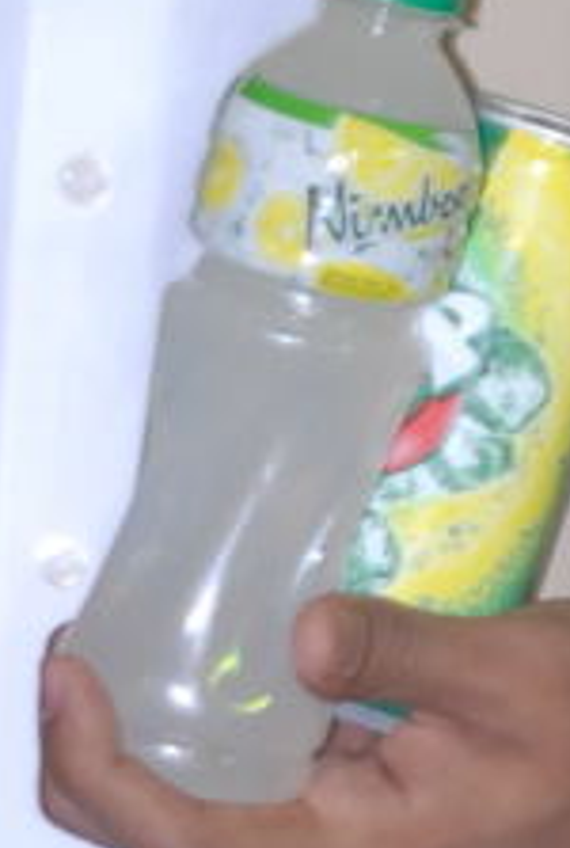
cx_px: 27
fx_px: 24088
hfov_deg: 1.4
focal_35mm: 1021
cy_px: -145
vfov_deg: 2.0
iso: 400
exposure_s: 1/125
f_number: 6.3
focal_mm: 95
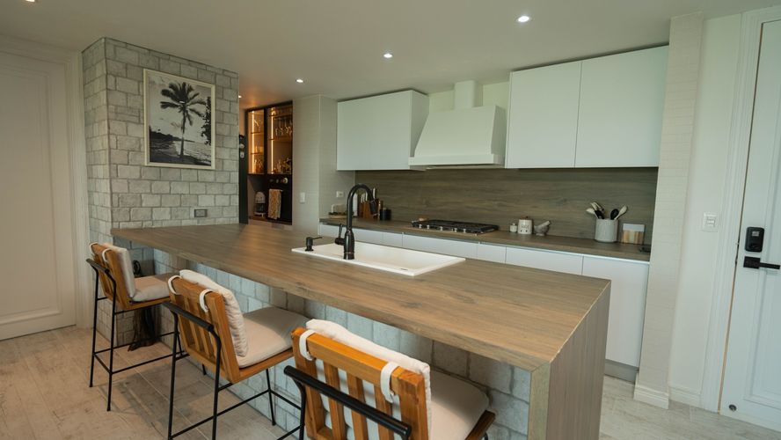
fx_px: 347
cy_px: 220
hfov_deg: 96.7
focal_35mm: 17
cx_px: 390
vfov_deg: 64.7
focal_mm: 16
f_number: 4
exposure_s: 1/125
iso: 800
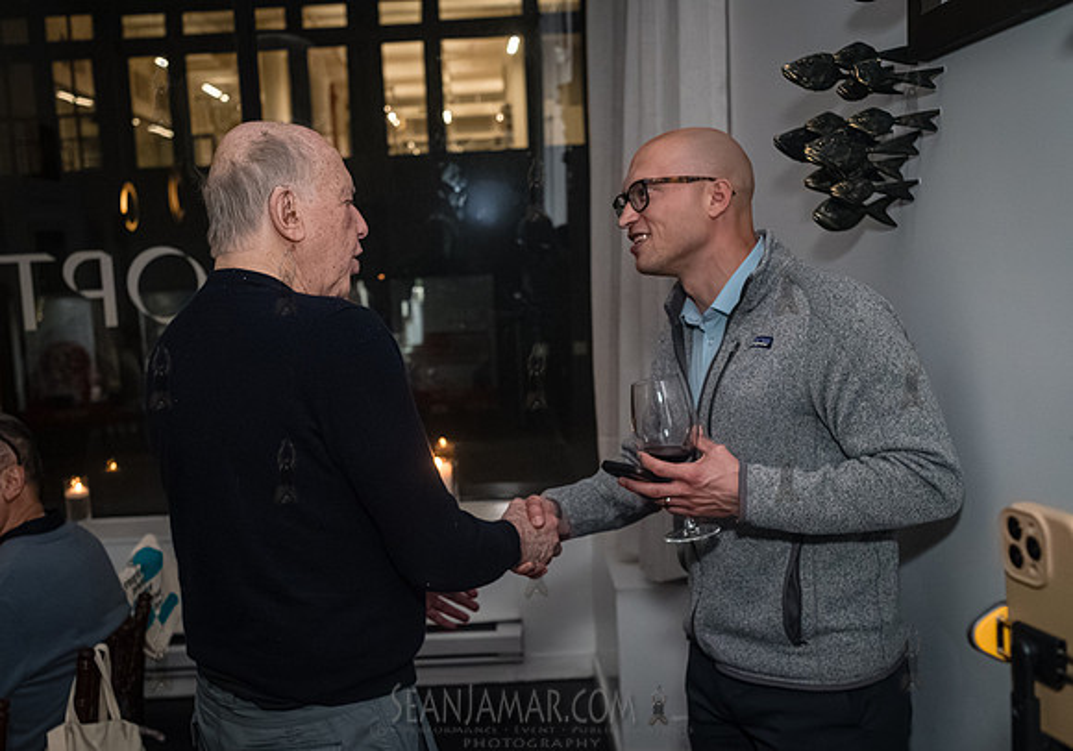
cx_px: 466
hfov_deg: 48.8
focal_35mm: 39
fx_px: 1181
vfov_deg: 35.3
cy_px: 405
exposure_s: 1/500
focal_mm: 35
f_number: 4.5
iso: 6400
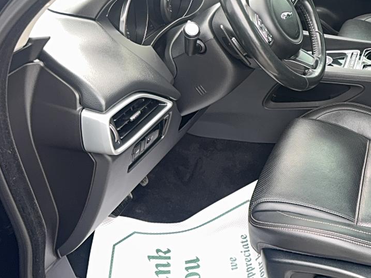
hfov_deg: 40.6
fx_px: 461
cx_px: 332
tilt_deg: -26.8
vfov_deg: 33.3
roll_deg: +3.0
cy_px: 88
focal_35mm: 43
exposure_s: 1/117
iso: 50
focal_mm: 6.76
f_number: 1.78
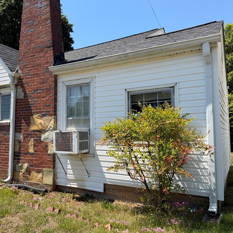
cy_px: 115
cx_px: 101
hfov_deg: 55.4
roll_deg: +0.9
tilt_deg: +4.9
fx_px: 221
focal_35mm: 29
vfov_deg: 55.6
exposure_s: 1/3279
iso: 80
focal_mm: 6.76
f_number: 1.78
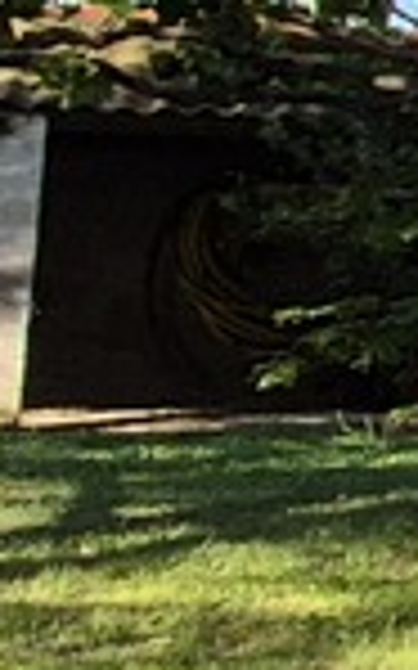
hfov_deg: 4.8
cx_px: 2661
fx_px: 2025
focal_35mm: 111
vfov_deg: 18.7
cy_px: 180
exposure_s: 1/1116
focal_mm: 2.2
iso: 50
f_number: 2.2
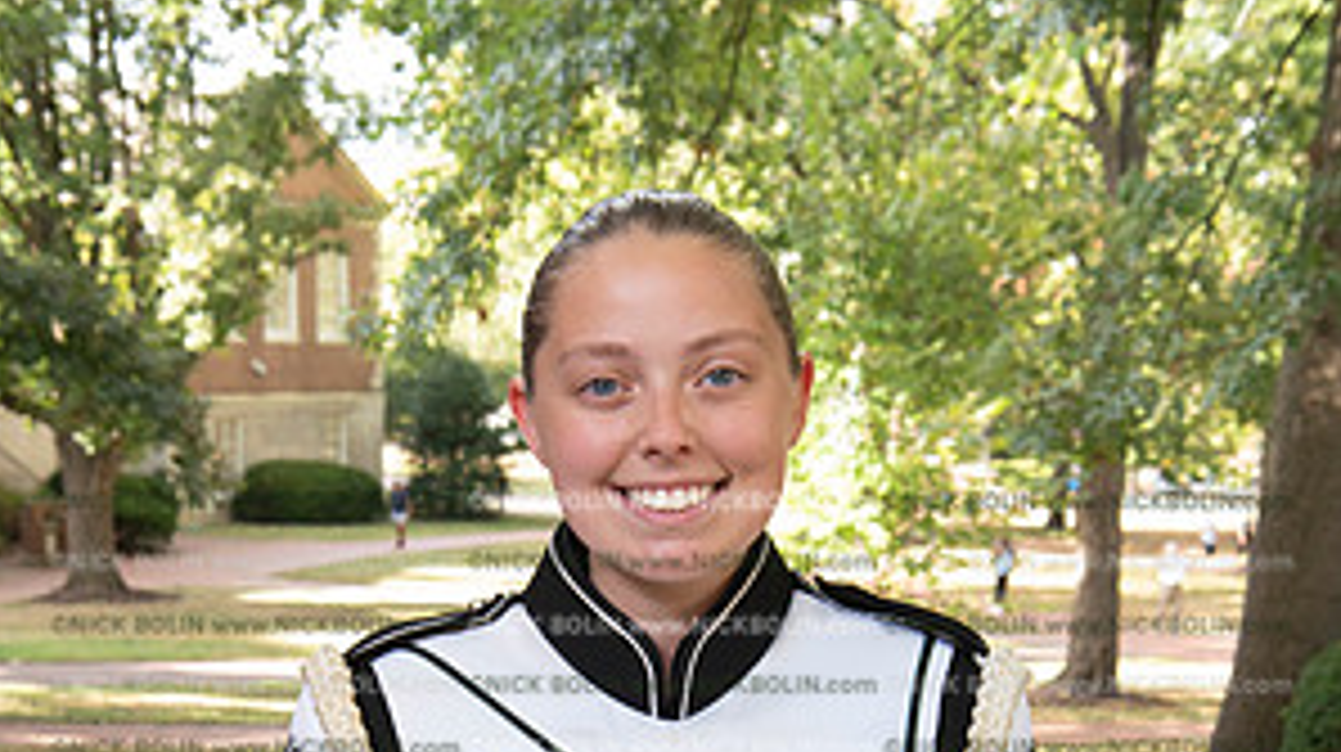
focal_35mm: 76
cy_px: 932
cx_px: 670
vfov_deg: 15.2
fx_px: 2700
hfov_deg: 27.9
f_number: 8
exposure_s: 1/100
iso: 800
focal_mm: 48
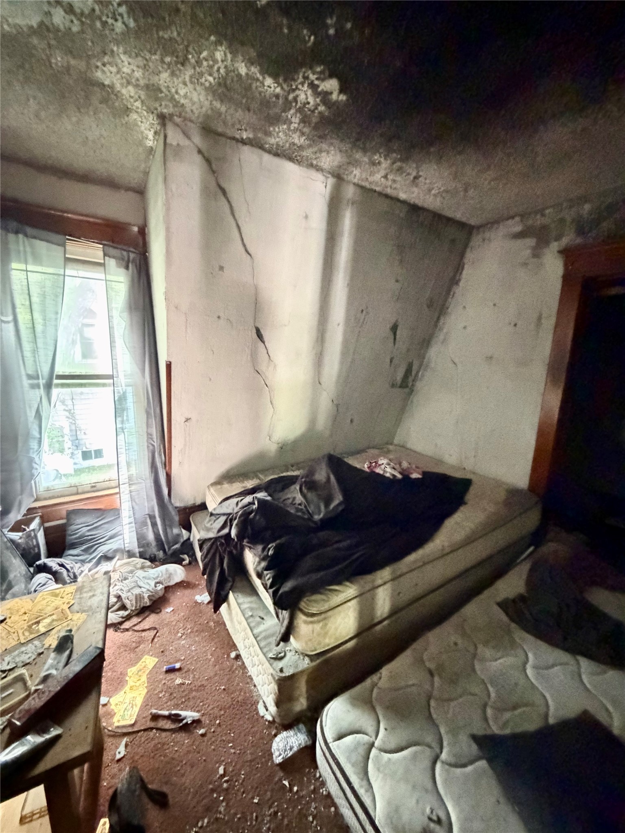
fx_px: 337
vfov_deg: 102.1
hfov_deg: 85.7
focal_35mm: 14
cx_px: 312
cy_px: 416
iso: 3200
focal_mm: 2.22
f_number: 2.2
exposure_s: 1/23
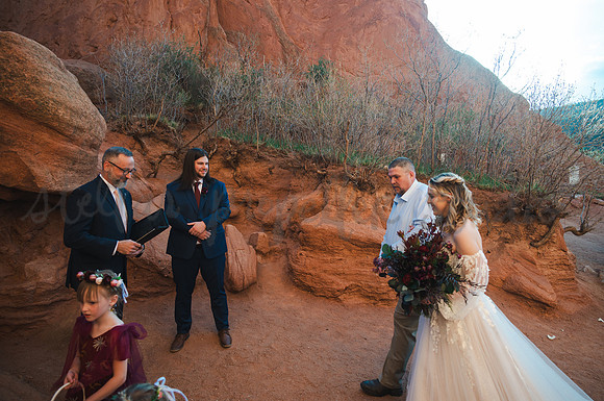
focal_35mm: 26
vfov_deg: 50.0
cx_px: 322
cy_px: 187
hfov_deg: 70.2
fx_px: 429
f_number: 4
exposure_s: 1/400
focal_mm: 24
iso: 160
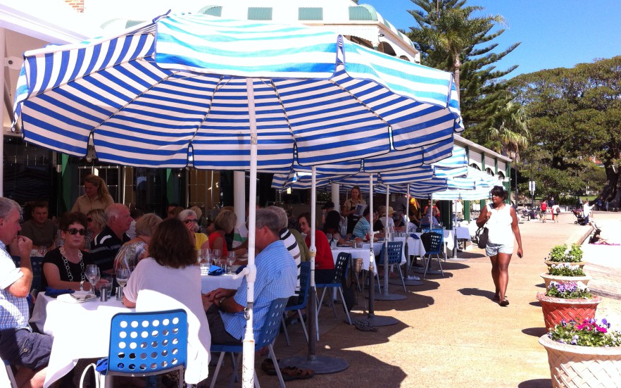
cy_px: 189
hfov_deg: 46.2
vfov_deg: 29.9
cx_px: 327
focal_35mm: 43
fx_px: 728
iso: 80
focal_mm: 3.85
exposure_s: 1/862
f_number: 2.8
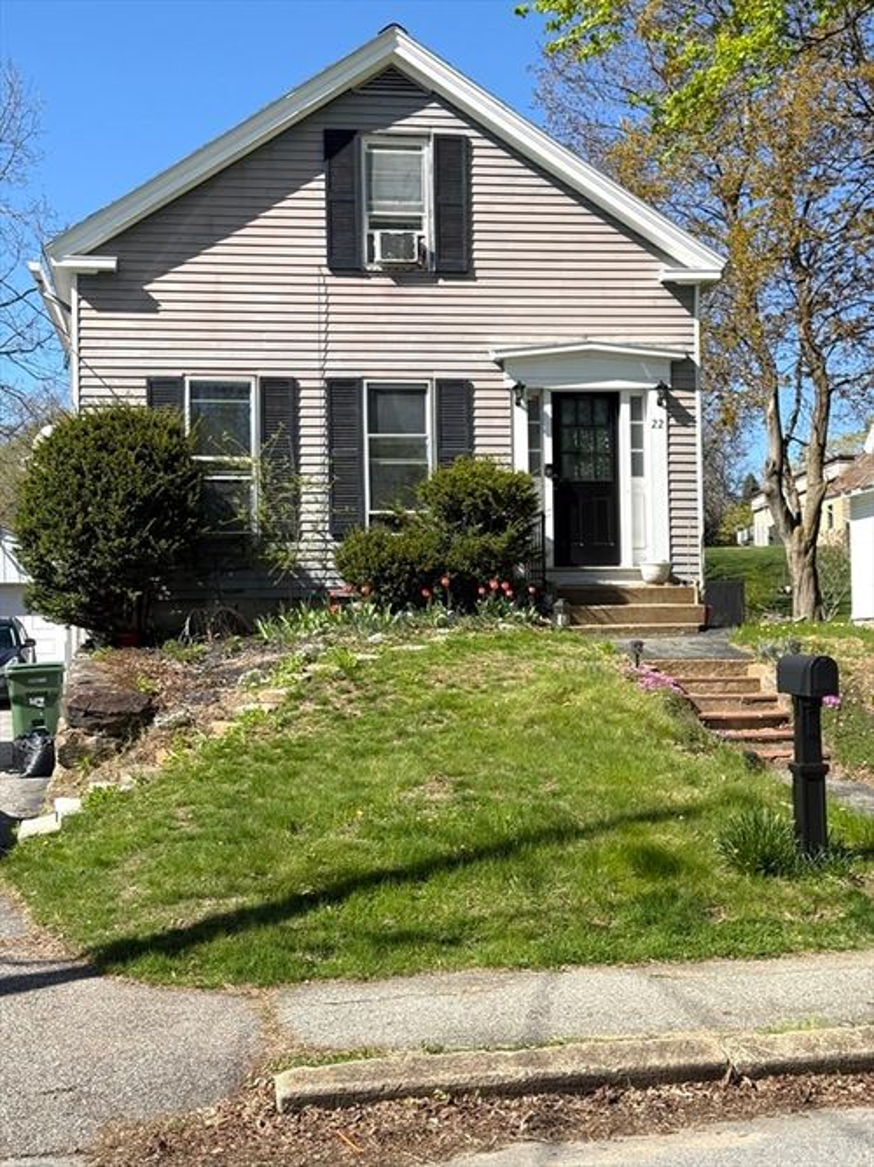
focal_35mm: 48
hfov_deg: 30.3
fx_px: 1616
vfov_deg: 39.7
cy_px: 584
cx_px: 437
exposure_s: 1/3378
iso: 64
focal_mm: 6.76
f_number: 1.78
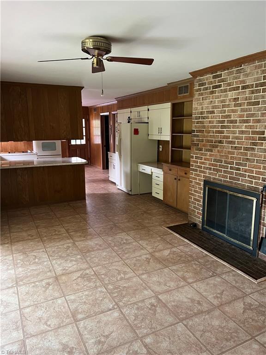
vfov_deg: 67.3
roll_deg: +0.8
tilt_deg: -10.5
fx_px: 266
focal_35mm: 26
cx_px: 133
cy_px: 178
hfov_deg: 53.1
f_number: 1.5
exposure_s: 1/60
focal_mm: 5.7
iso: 250
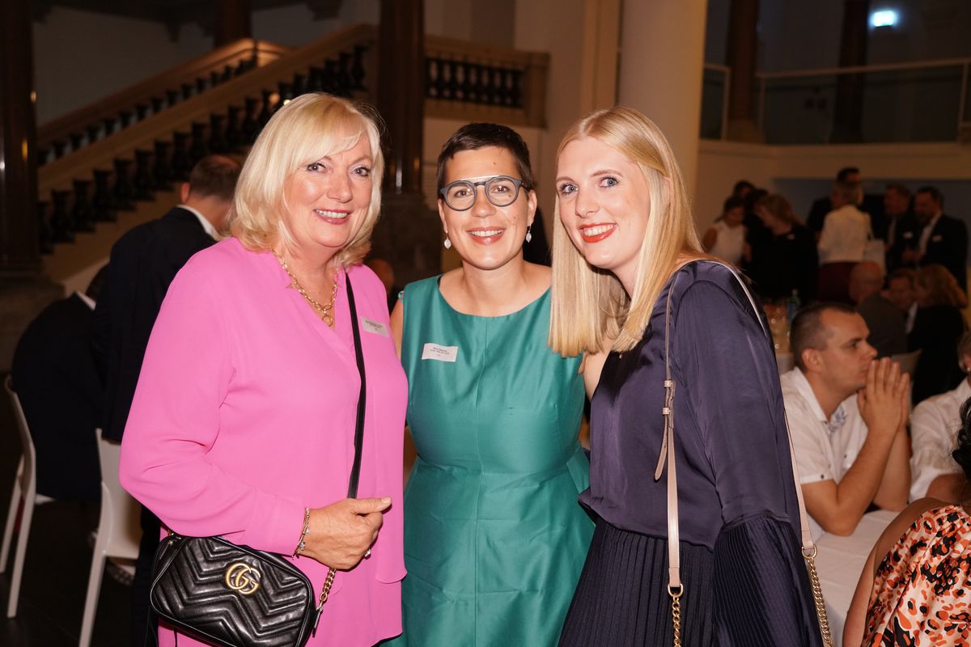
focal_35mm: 38
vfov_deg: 35.1
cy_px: 324
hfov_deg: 50.7
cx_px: 486
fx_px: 1025
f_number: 4
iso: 2500
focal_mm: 38
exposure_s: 1/100
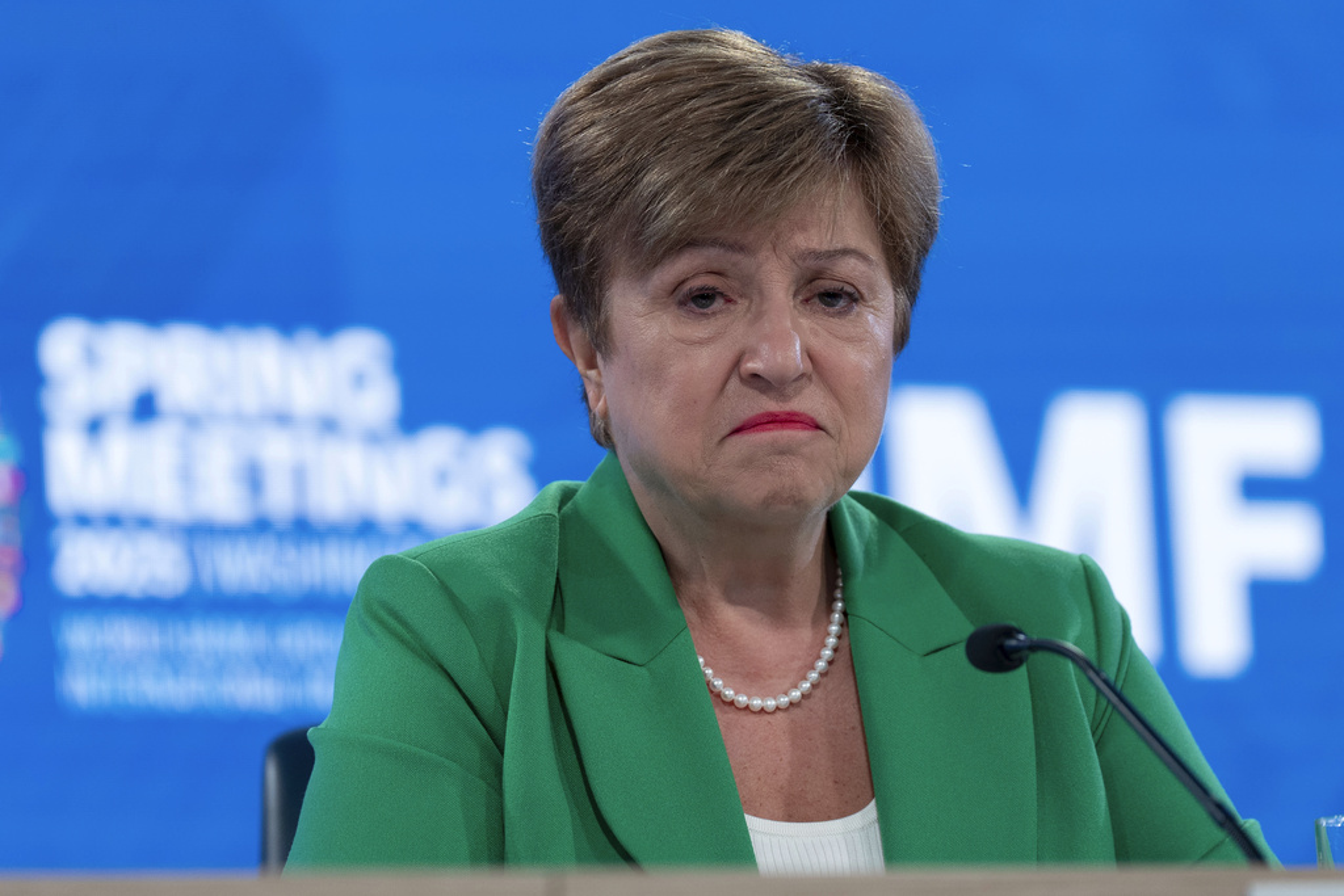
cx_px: 672
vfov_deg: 6.9
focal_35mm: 200
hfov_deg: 10.3
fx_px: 7467
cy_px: 448
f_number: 3.5
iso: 1250
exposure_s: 1/250
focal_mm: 200
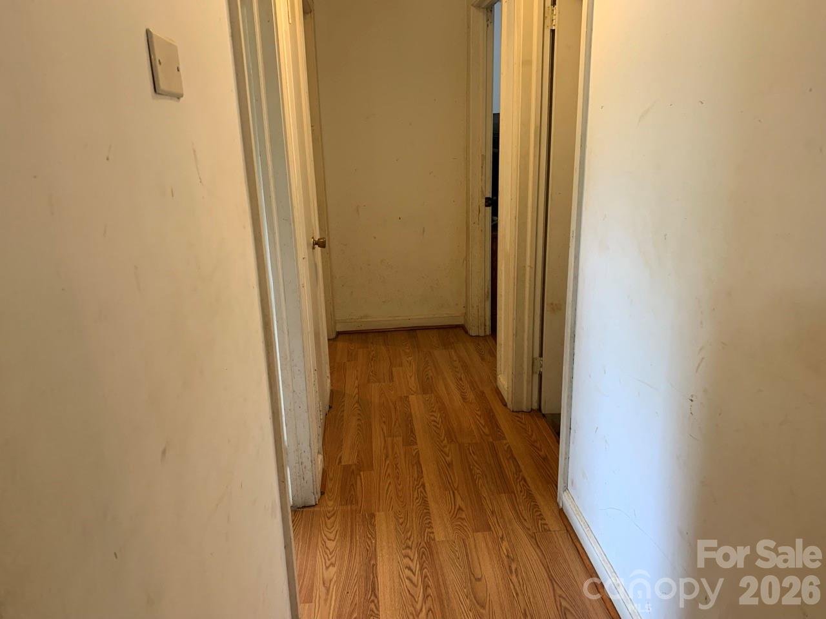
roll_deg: +2.1
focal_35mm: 26
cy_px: 310
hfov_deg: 67.3
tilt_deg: -17.0
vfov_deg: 53.1
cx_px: 413
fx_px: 620
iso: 160
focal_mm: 4.25
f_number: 1.8
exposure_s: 1/60
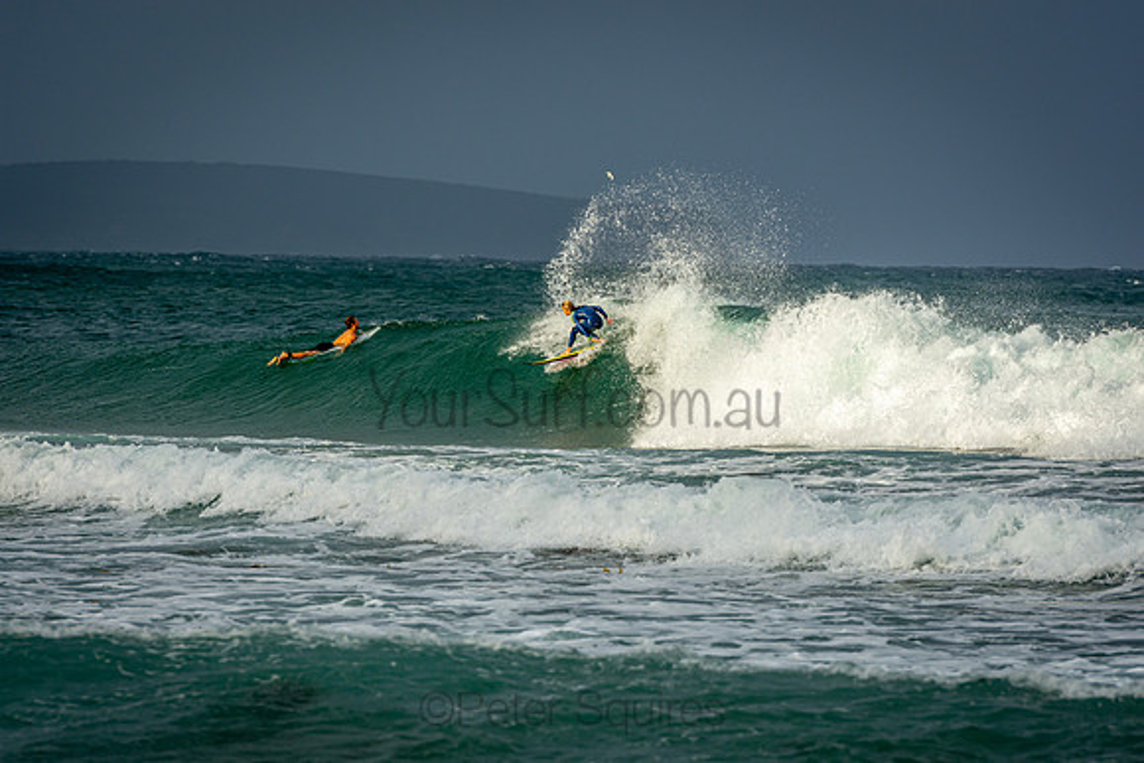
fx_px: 9535
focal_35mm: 300
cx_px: 572
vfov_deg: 4.6
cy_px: 382
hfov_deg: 6.9
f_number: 5.6
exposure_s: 1/800
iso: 200
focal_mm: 200
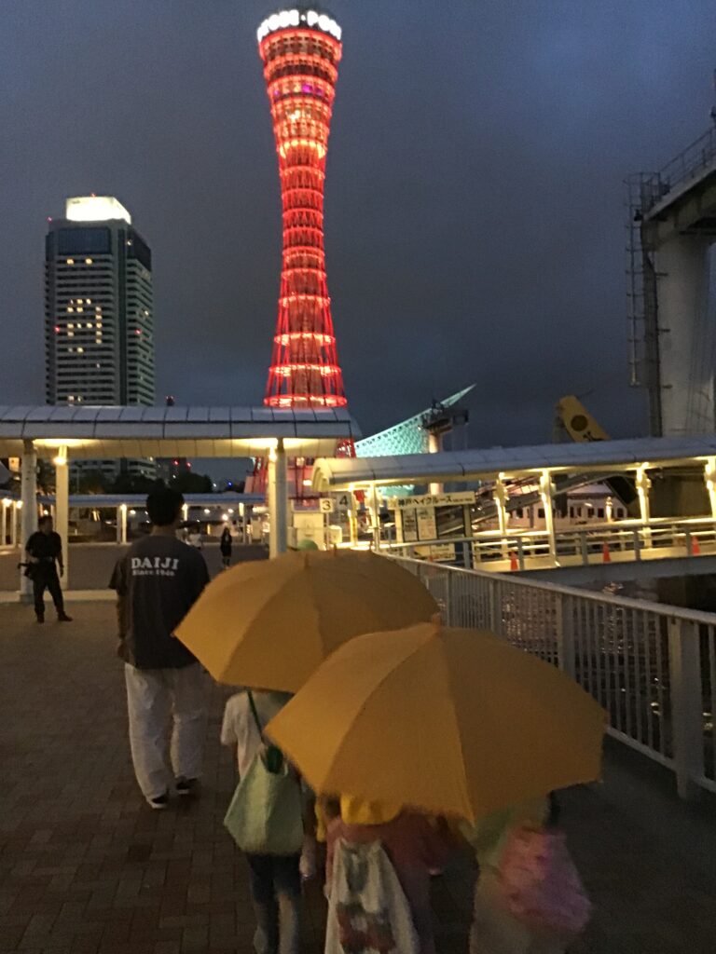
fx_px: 855
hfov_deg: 45.4
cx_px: 358
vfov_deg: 58.4
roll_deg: +0.4
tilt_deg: +3.1
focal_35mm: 31
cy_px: 477
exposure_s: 1/15
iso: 500
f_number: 2.4
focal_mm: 3.3
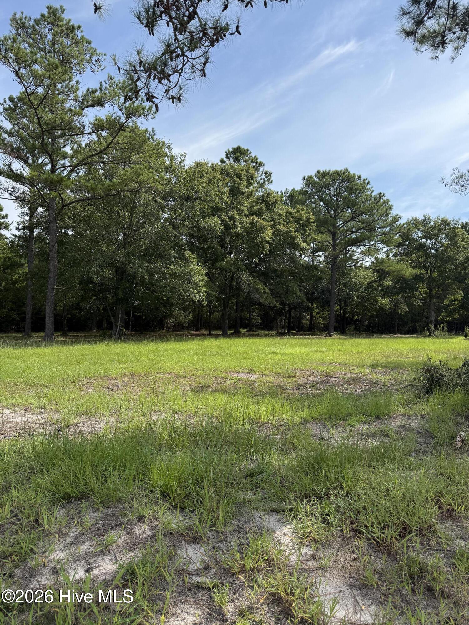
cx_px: 234
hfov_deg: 56.8
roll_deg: -2.2
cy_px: 312
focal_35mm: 24
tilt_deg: +0.4
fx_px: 434
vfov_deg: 71.6
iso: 100
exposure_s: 1/4975
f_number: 1.78
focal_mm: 6.76
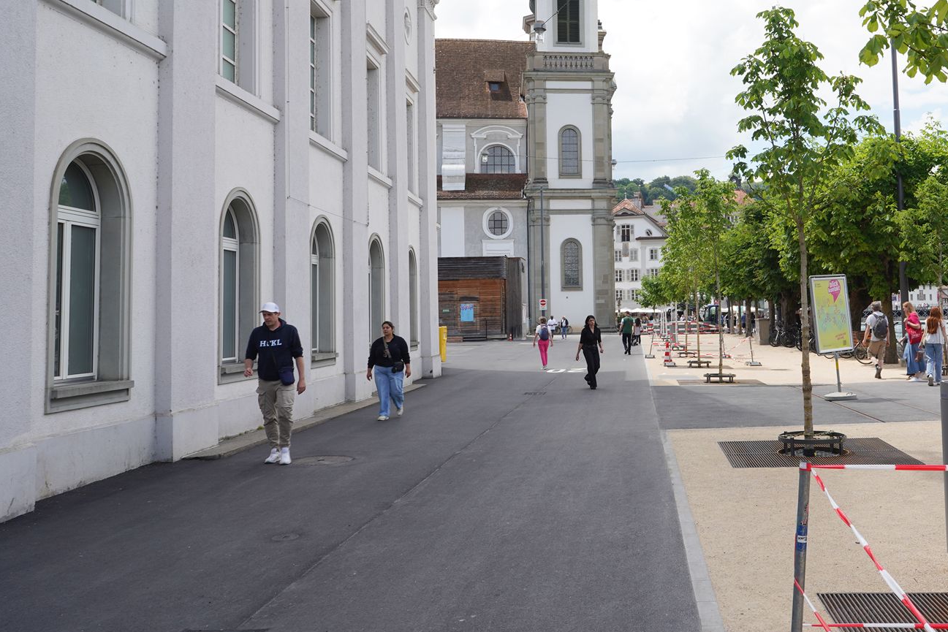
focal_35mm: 37
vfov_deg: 35.7
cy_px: 230
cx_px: 670
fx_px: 974
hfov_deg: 50.4
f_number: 11
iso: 100
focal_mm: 24
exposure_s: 1/100
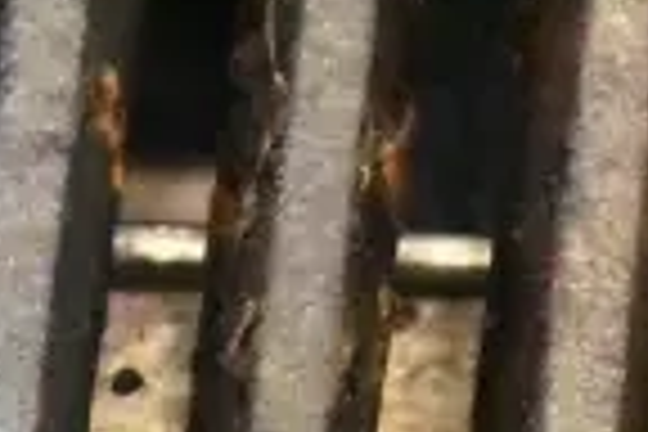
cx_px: -32
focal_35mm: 350
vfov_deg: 3.9
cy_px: 884
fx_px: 6302
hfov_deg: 5.9
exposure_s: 1/100
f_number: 5.6
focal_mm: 55
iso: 25600
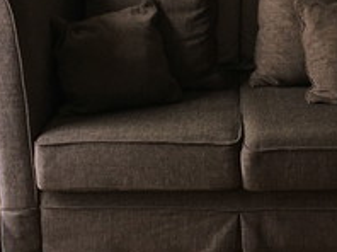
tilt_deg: -16.6
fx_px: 729
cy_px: 31
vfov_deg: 19.3
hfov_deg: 25.6
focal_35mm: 75
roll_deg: -0.8
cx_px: 264
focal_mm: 4.15
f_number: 2.2
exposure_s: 1/33
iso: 125
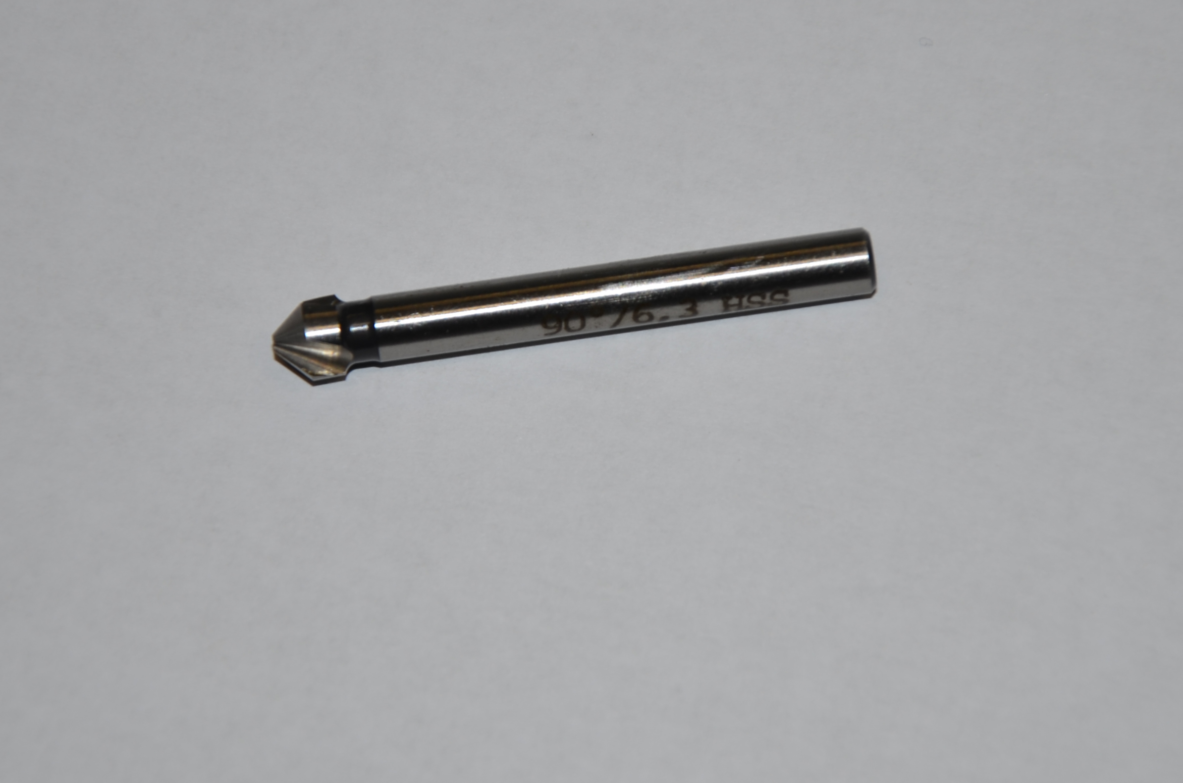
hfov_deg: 8.5
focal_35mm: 244
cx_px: 562
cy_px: 341
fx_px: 7995
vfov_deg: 5.6
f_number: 5.6
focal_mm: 105
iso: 100
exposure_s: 1/60
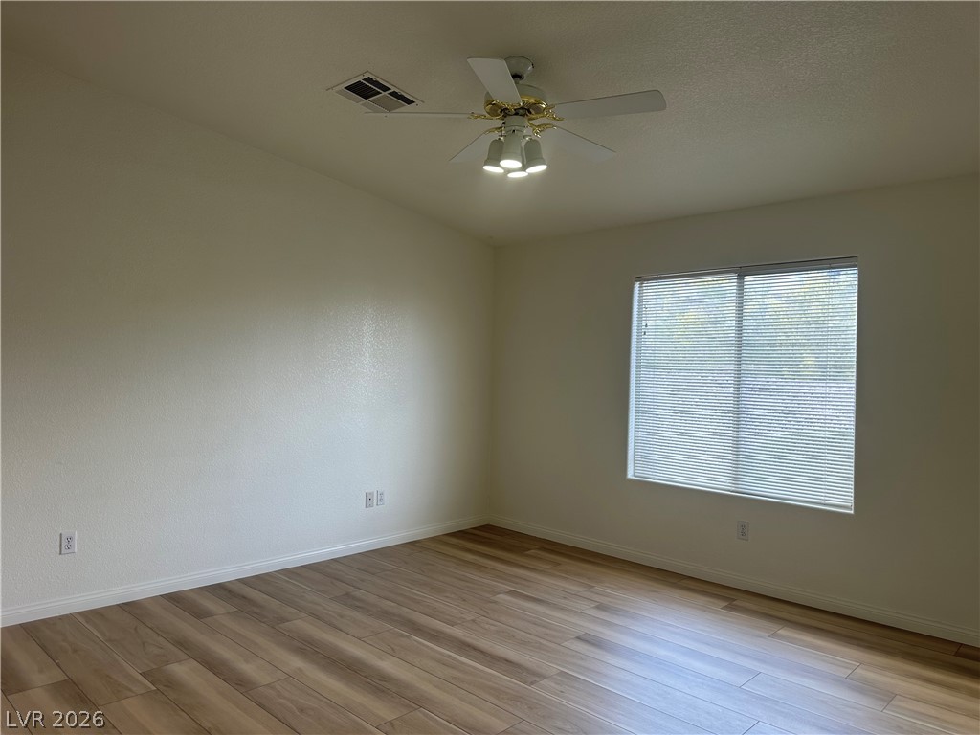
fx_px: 679
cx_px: 490
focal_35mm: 24
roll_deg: -1.6
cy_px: 368
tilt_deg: -0.1
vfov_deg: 56.8
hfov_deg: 71.6
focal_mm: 6.86
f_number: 1.78
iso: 64
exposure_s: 1/142
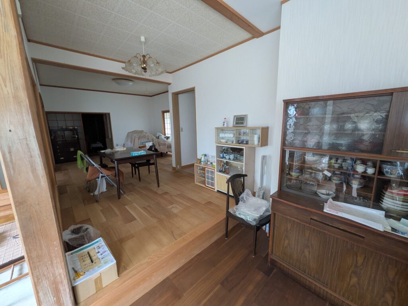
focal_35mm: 14
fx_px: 165
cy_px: 153
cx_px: 204
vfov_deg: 85.7
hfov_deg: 102.1
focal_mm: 1.83
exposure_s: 1/33.3
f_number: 2.2
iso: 350
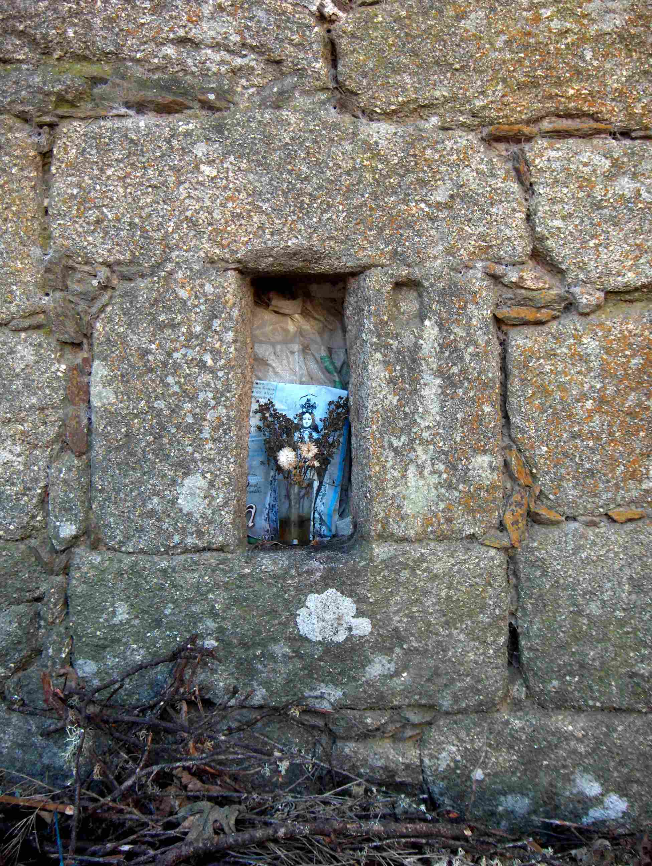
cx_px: 326
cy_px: 433
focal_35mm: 39
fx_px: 977
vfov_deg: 47.8
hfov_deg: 36.9
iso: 200
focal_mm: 8
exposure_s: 1/64.4
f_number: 2.8
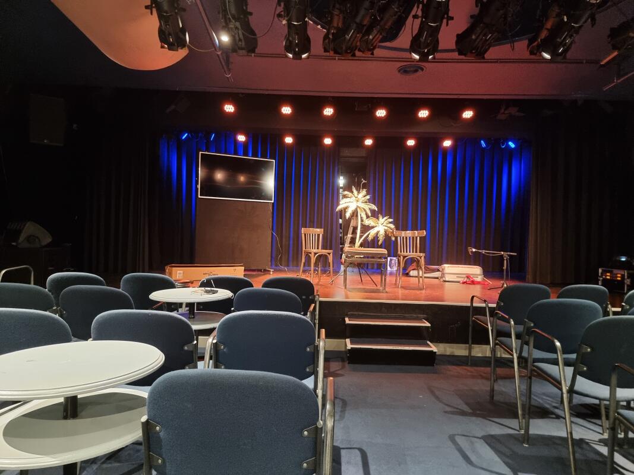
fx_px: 440
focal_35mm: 24
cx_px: 317
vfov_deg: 56.8
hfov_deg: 71.6
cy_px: 238
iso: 640
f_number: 1.8
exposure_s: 1/33
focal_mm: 6.7
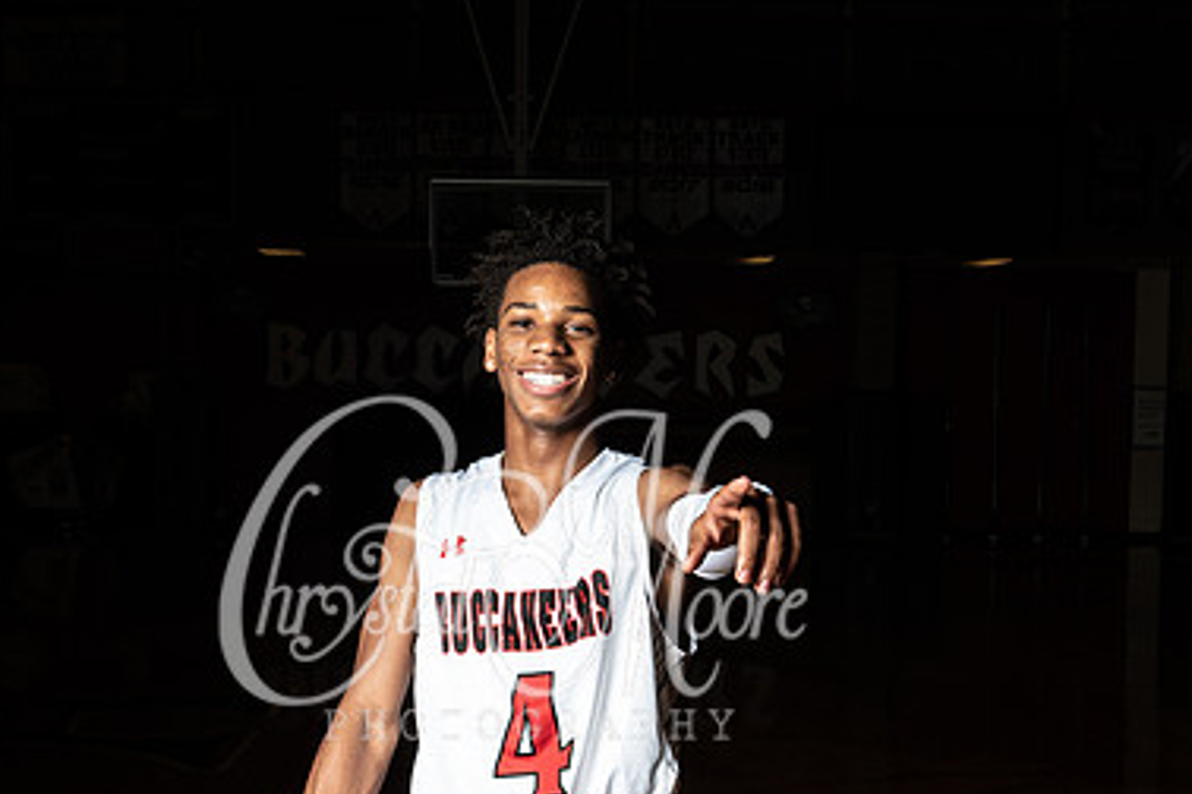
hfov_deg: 29.2
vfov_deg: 19.7
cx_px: 564
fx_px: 2284
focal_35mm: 69
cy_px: 537
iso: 320
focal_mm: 45
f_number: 14
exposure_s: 1/200
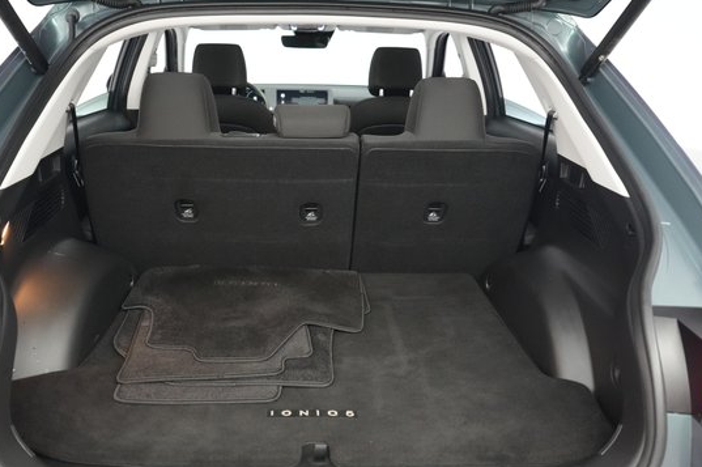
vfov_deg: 42.1
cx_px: 319
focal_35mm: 31
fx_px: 604
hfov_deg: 60.2
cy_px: 269
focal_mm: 26
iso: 8000
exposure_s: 1/160
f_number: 2.8
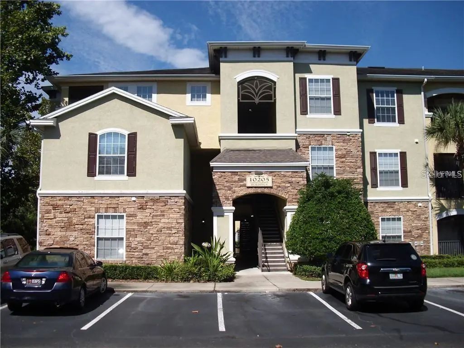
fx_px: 483
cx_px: 232
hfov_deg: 51.4
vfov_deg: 39.7
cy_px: 174
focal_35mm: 36
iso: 80
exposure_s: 1/200
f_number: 7.8
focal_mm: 6.3
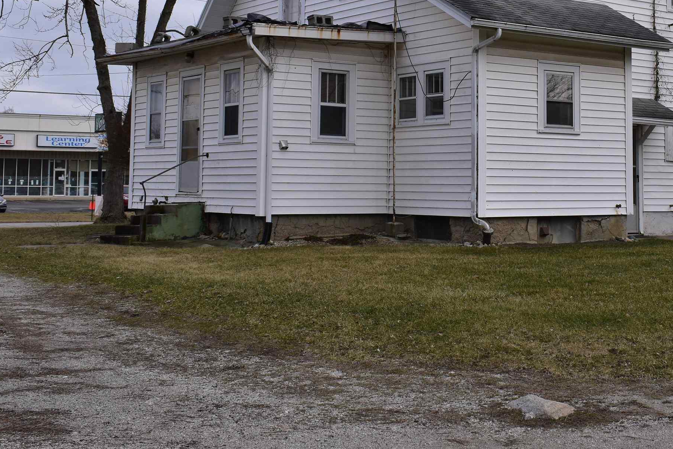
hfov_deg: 32.4
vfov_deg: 21.9
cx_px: 490
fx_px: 1140
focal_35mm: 61
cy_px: 75
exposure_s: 1/400
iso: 400
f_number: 11
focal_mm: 24
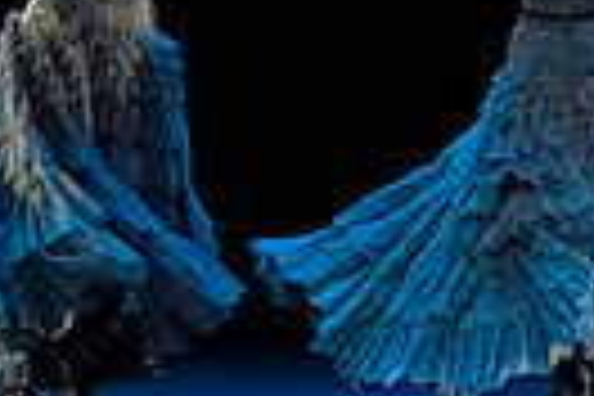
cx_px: 888
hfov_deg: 2.0
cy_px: -60
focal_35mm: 1005
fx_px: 16581
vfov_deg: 1.4
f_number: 5.6
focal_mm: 189
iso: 10000
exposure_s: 1/400
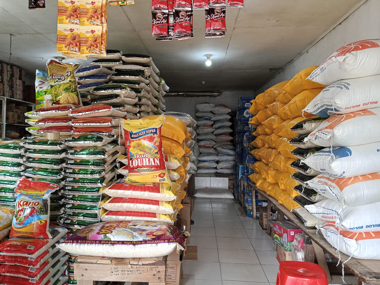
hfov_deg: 65.3
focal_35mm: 27
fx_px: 296
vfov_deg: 51.4
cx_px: 190
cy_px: 142
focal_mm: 3.98
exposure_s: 1/100
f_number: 1.8
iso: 200
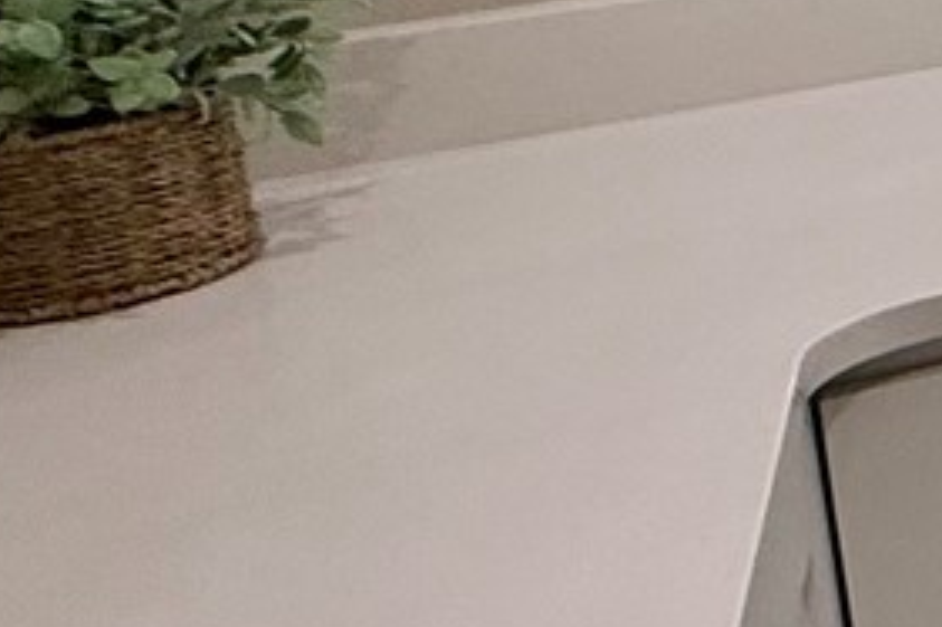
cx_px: 2632
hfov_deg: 12.6
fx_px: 2170
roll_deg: +1.7
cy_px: -345
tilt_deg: -7.9
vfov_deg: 15.1
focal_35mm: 83
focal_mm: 2.22
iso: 125
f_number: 2.2
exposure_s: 1/120
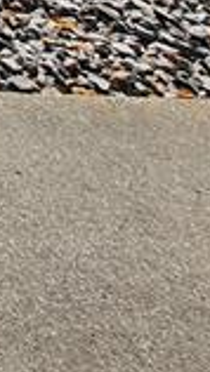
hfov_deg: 7.0
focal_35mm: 92
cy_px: -514
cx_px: -753
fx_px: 910
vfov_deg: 14.8
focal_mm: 1.74
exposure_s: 1/742
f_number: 2.2
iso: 32
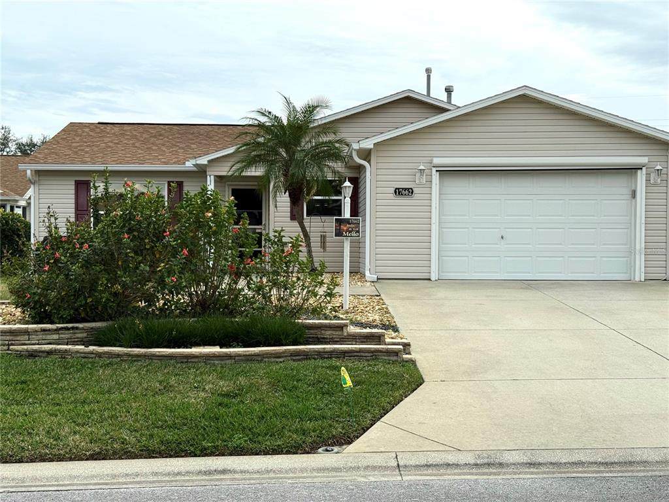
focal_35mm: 48
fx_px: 928
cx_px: 334
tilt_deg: -0.3
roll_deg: -1.0
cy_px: 251
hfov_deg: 39.7
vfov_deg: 30.3
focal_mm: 6.76
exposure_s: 1/3226
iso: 80
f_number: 1.78
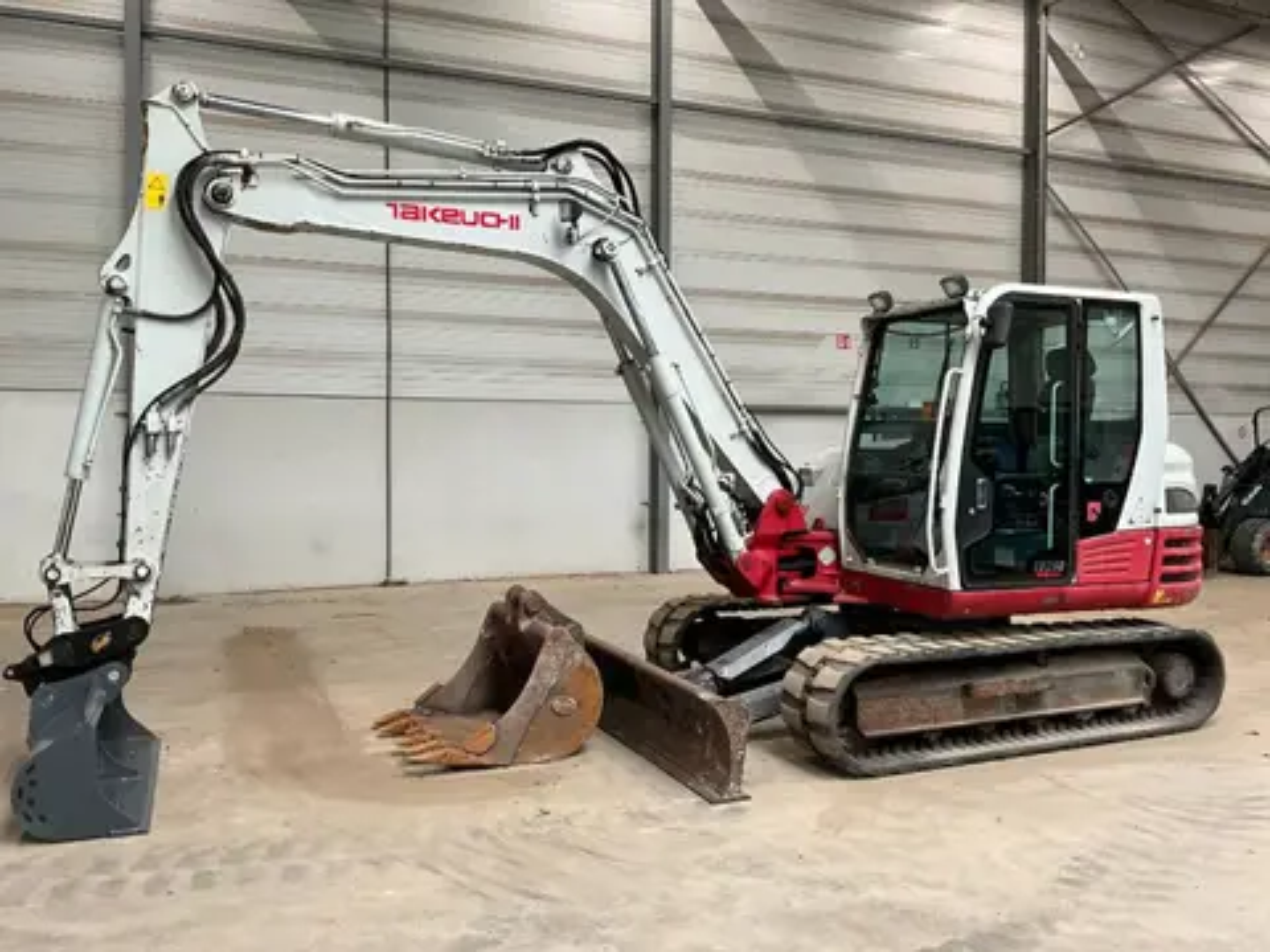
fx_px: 1064
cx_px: 635
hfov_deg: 61.7
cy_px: 476
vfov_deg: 48.2
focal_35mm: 29
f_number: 1.8
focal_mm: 3
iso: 80
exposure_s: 1/60
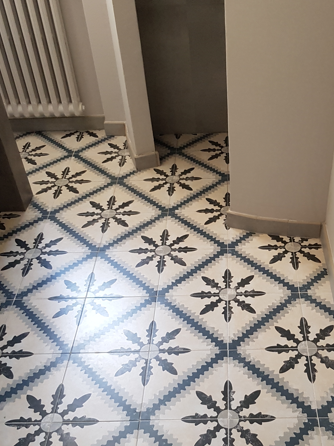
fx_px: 527
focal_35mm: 41
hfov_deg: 34.7
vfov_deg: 45.2
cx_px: 231
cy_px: 293
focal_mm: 4.2
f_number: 1.7
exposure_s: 1/16
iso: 200
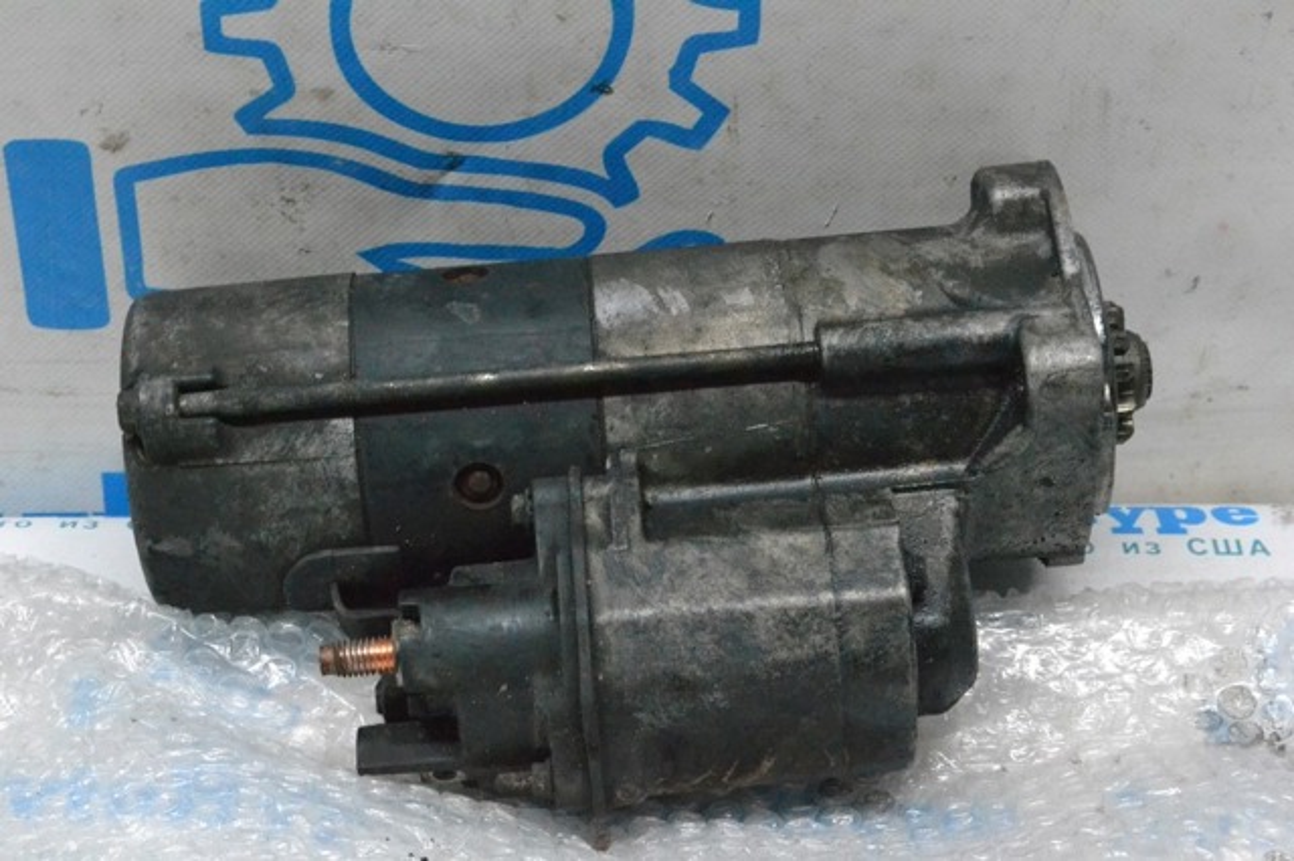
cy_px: 430
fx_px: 2964
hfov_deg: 24.6
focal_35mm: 82
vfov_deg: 16.5
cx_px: 647
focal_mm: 55
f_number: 11
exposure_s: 1/160
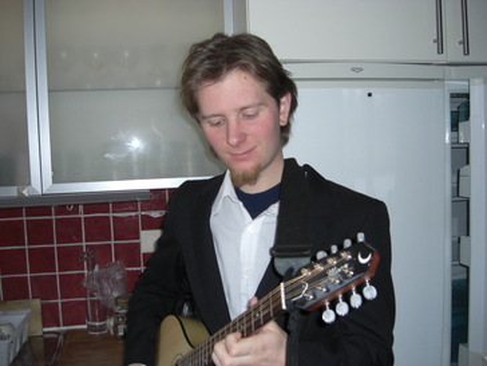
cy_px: 183
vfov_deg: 37.7
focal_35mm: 38
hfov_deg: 49.0
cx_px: 244
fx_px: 535
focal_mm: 7.9
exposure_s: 1/60
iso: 200
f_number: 2.8
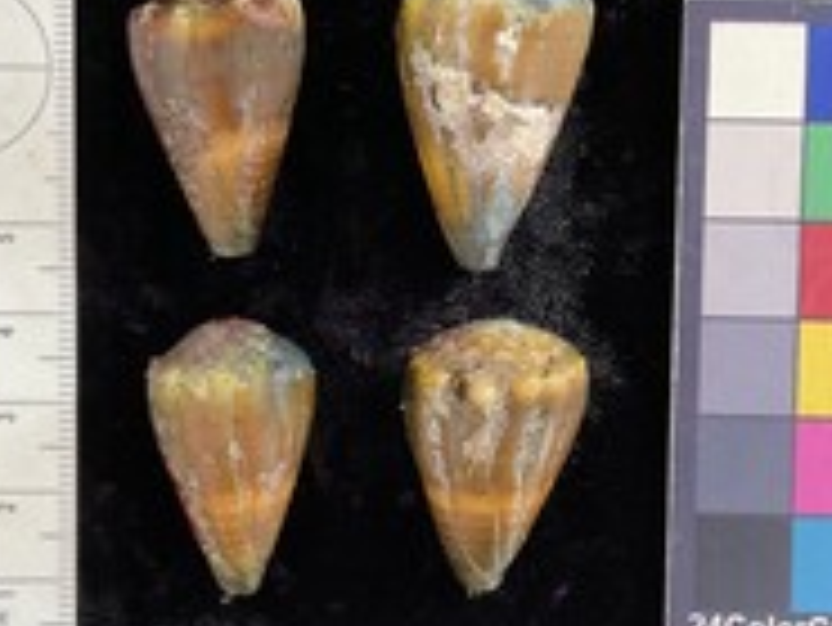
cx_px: 436
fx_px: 1323
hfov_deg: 34.9
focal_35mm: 55
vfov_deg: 26.5
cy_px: 403
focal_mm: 3
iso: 160
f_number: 1.8
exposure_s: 1/60
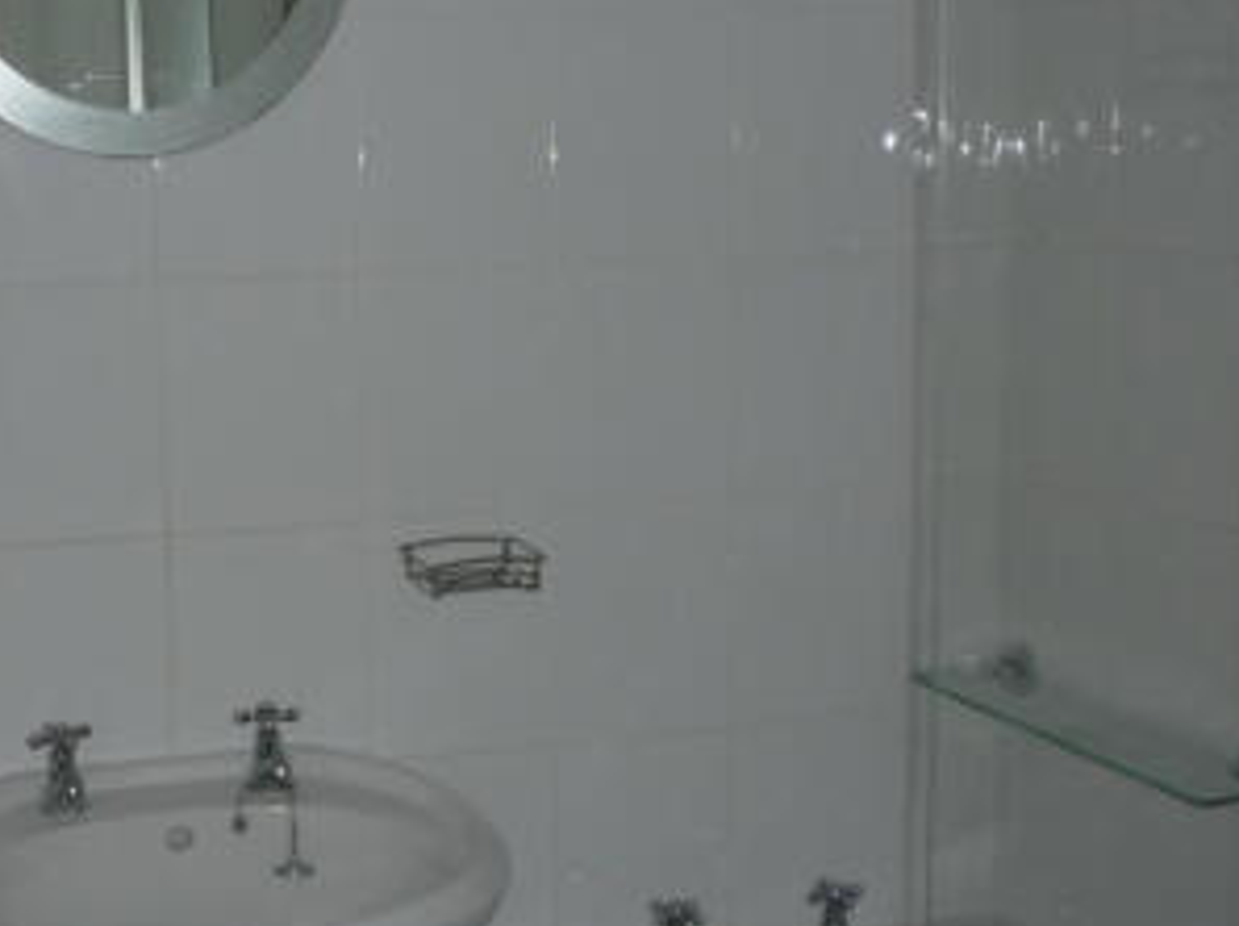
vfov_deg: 25.6
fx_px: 2038
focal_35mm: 57
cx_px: 340
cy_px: 498
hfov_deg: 33.3
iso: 100
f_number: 3.3
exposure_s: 1/30
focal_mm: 5.2
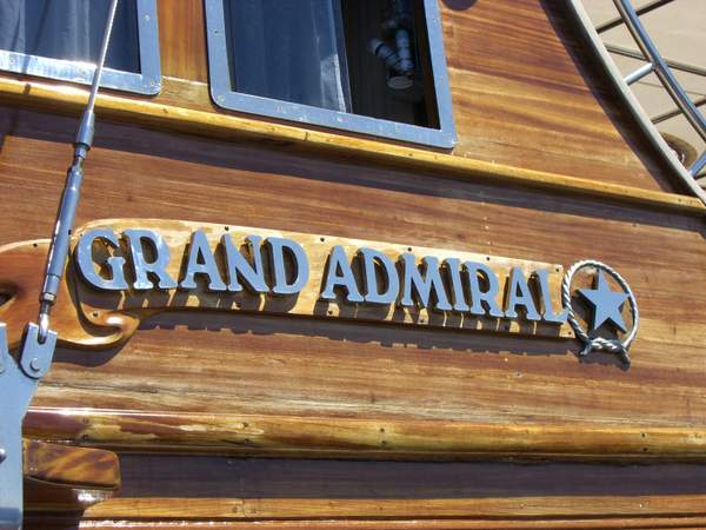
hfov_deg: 24.7
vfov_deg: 18.7
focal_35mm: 79
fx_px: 1611
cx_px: 353
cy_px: 265
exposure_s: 1/250
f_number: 6.5
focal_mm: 12.8
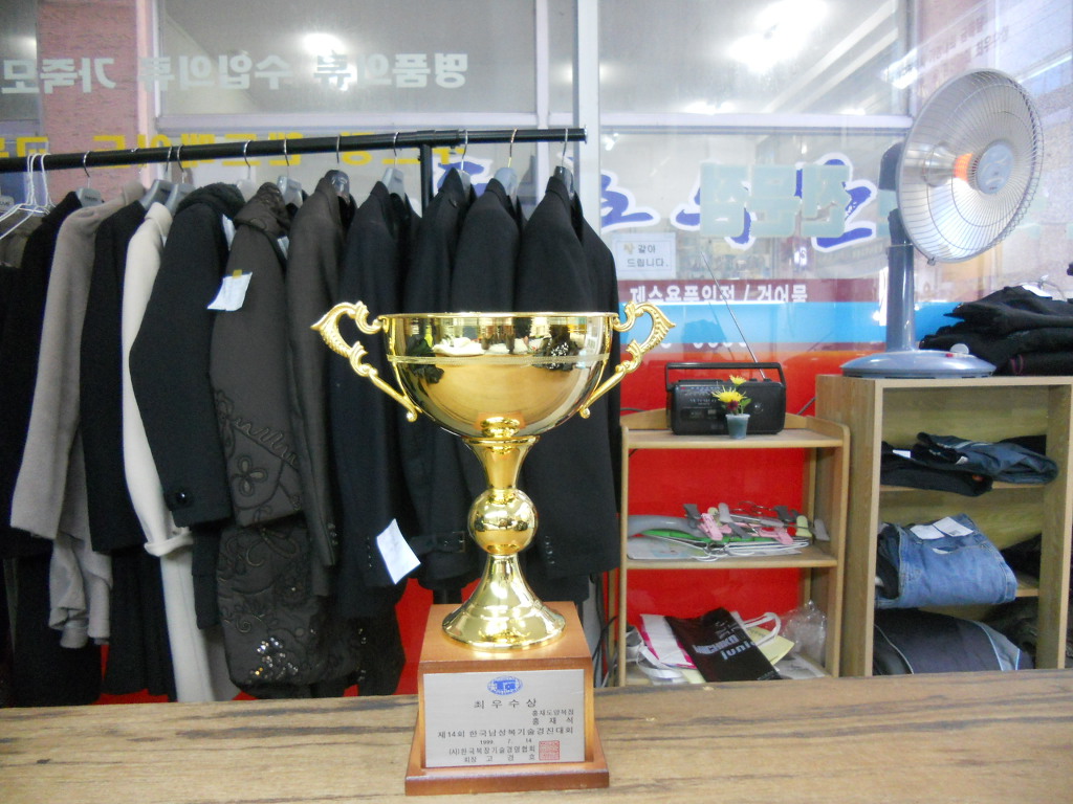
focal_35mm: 27
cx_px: 536
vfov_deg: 51.4
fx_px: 837
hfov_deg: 65.3
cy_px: 402
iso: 400
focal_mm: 4.9
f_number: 3.2
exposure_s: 1/25
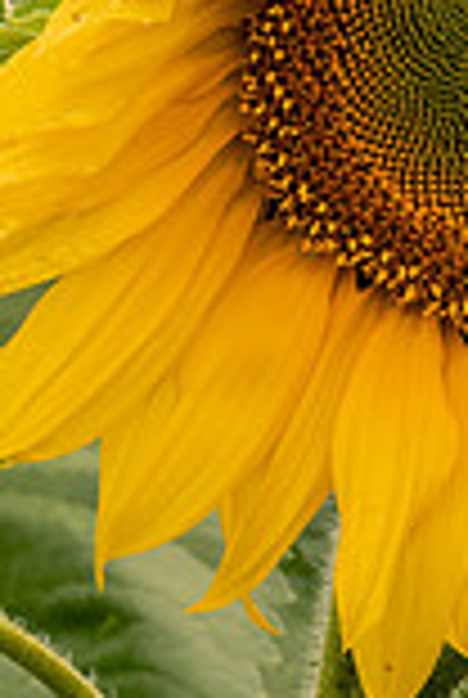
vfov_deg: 4.5
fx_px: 8832
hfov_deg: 3.0
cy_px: 495
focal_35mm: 455
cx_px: 531
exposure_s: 1/2.5
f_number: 14
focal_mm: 105
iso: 100
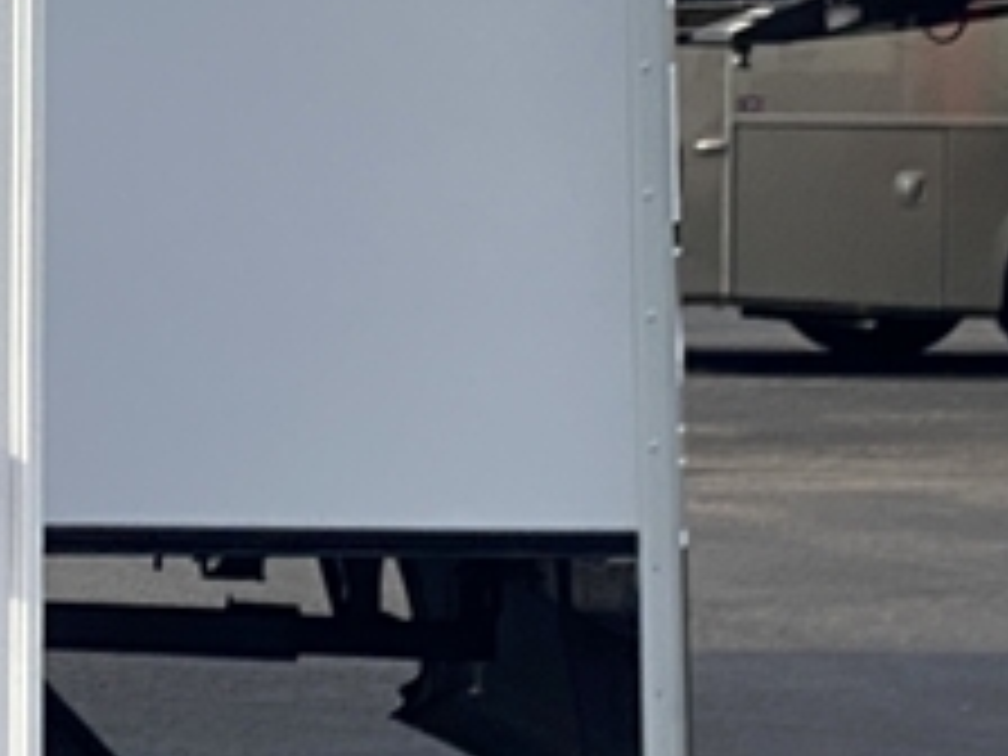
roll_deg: -0.7
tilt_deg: +0.2
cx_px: -1008
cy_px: -9
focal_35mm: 279
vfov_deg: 5.3
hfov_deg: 6.9
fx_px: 8124
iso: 20
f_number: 2
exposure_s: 1/1370
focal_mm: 6
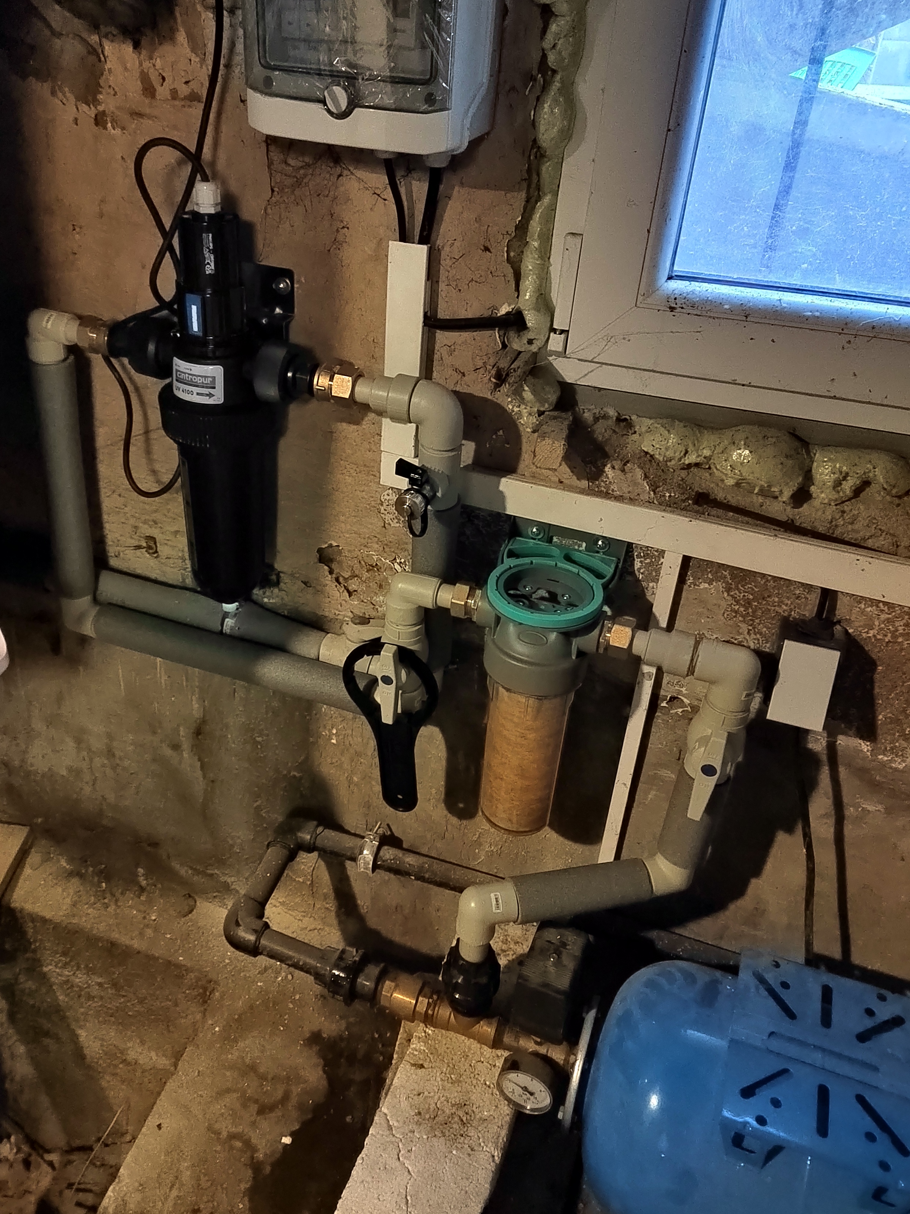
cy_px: 573
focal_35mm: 27
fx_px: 947
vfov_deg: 65.3
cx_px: 395
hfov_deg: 51.2
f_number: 1.9
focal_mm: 5.52
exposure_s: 1/16.7
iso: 4800
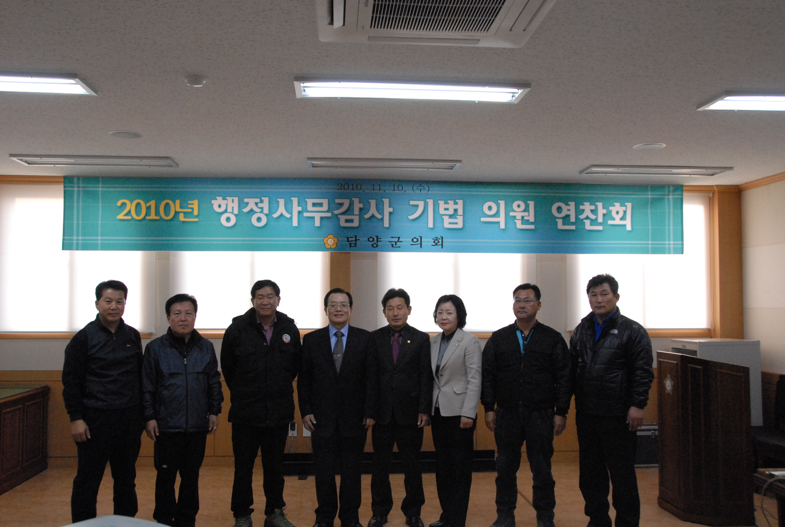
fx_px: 721
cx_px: 392
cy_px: 264
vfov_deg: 40.1
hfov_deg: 57.1
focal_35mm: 33
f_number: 6.3
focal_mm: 22
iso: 1600
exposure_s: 1/160
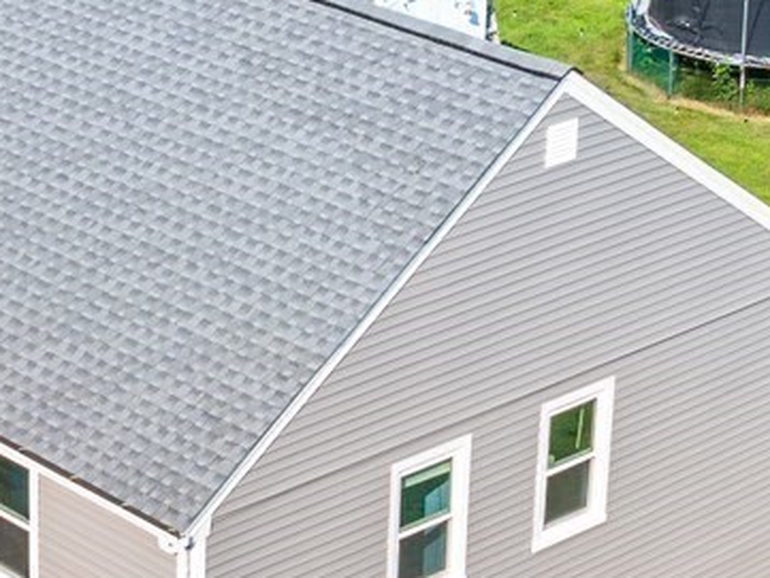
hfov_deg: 14.4
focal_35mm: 136
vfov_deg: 10.9
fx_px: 3026
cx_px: 160
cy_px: 324
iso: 100
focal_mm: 12.29
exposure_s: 1/160
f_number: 5.6
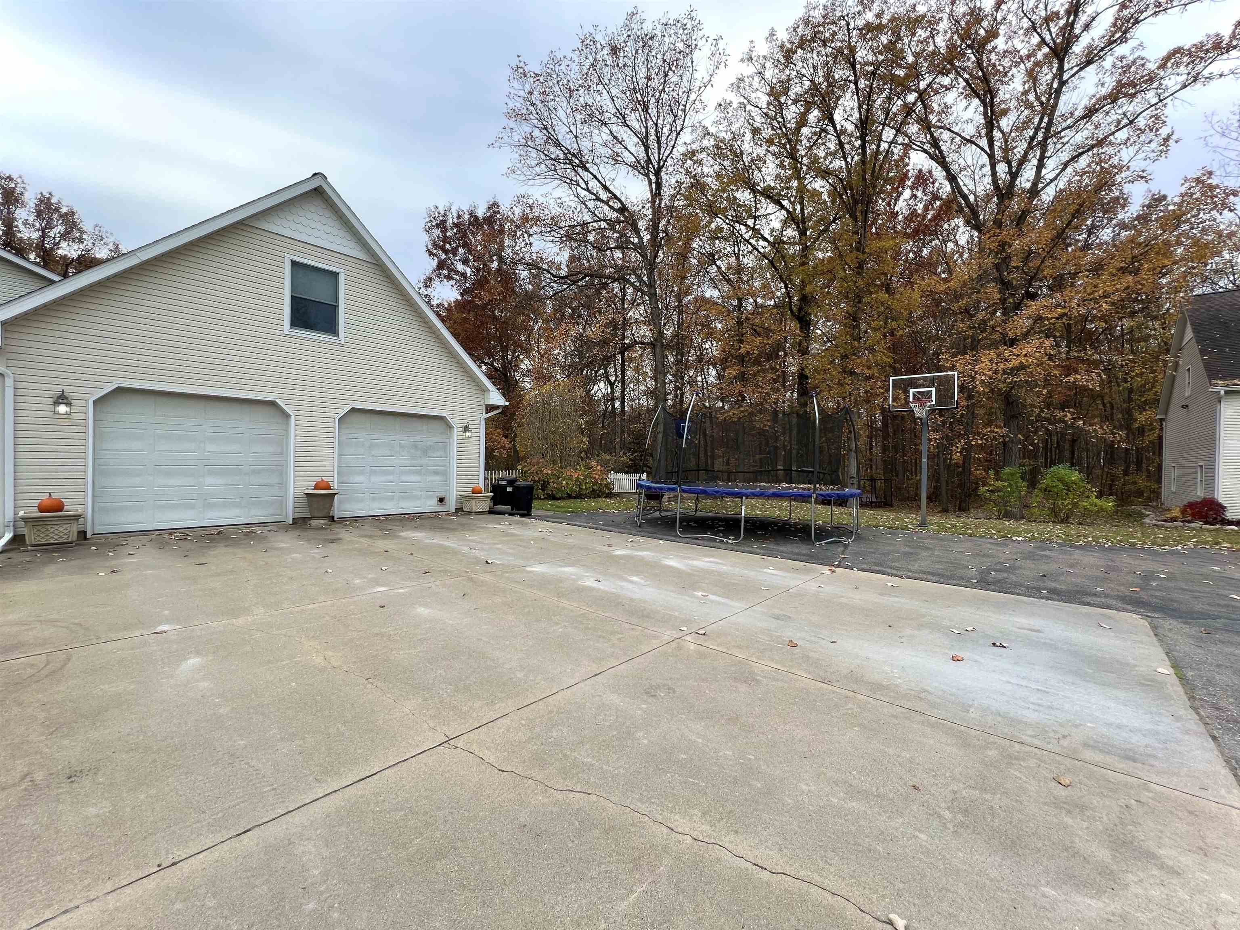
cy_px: 465
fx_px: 466
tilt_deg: -0.4
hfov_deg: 106.2
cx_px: 620
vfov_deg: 89.9
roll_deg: -1.4
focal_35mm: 13
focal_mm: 1.57
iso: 32
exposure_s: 1/256
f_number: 1.8
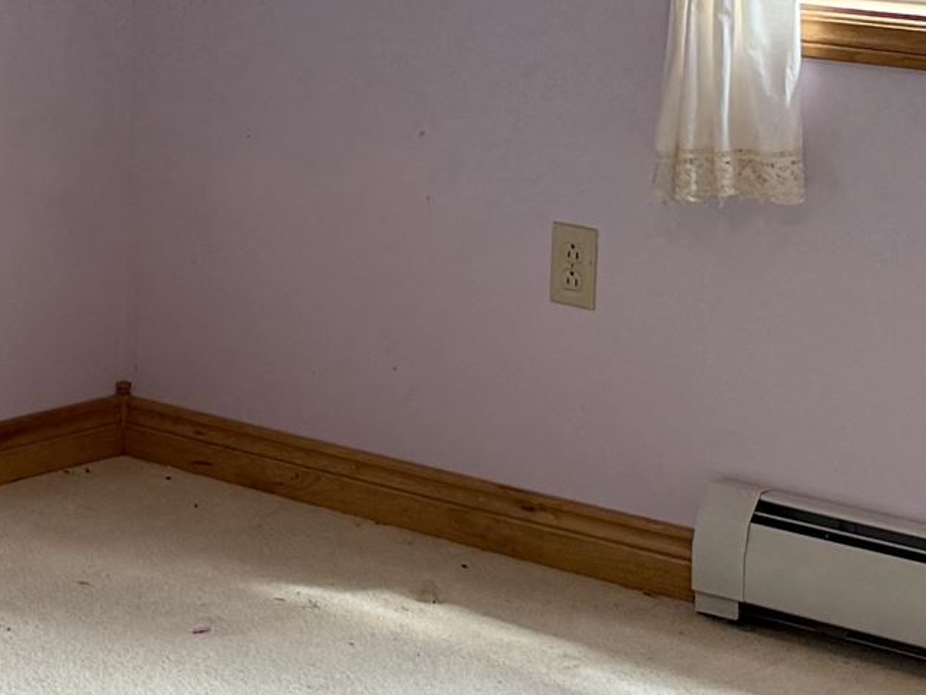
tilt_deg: -2.6
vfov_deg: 12.5
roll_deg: -1.0
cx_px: -371
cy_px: -233
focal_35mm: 115
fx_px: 3077
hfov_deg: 16.0
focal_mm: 6.76
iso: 100
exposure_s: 1/174
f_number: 1.78
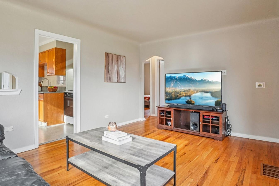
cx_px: 133
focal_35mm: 20
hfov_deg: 85.1
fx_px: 152
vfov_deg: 62.9
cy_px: 86
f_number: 8
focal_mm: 11
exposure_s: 1/30
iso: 800
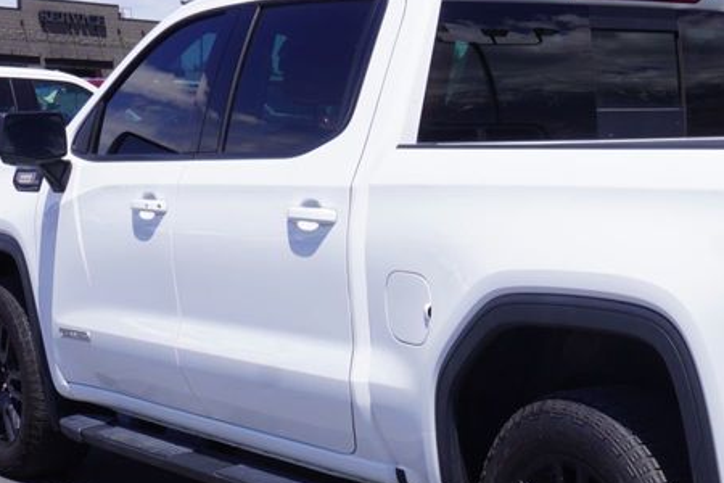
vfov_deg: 16.5
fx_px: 1649
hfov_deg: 24.1
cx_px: 653
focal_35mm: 82
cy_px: 399
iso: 100
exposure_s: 1/160
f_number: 11
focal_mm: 24
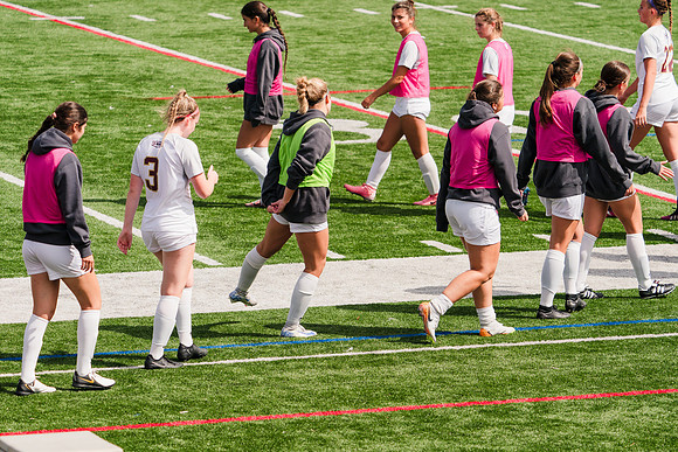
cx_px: 339
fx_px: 4106
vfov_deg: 6.3
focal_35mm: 218
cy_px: 226
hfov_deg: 9.4
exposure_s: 1/1600
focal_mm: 218
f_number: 5.6
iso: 250
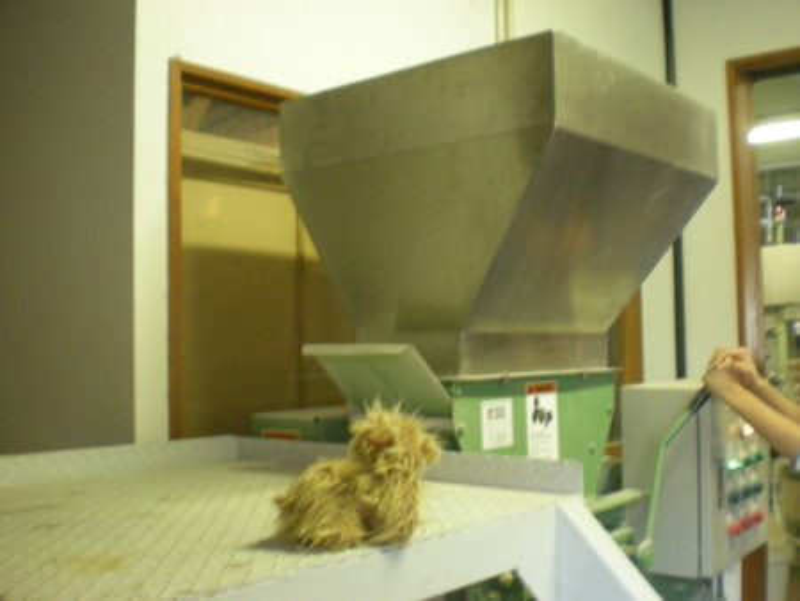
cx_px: 400
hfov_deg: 49.0
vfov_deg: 37.8
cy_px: 300
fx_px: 879
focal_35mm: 38
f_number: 3.1
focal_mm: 6.3
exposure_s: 1/13.8
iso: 400
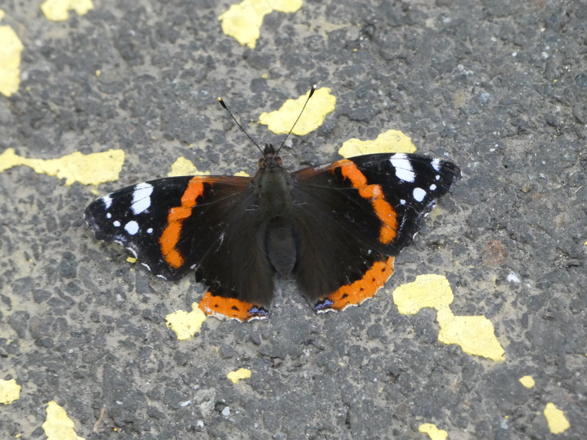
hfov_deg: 3.5
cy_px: 220
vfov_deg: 2.6
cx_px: 294
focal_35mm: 566
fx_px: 9599
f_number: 5.6
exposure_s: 1/100
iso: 1250
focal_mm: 101.4
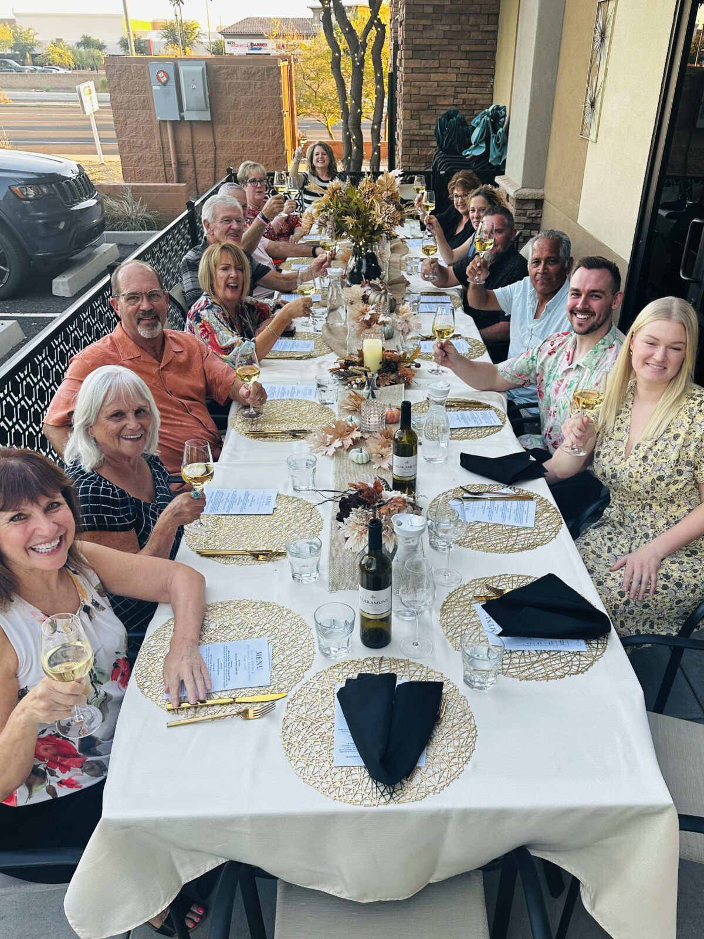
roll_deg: -0.3
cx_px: 352
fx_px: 651
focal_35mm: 24
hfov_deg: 56.8
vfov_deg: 71.6
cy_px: 470
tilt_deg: -32.2
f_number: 1.78
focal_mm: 6.86
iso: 64
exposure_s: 1/120
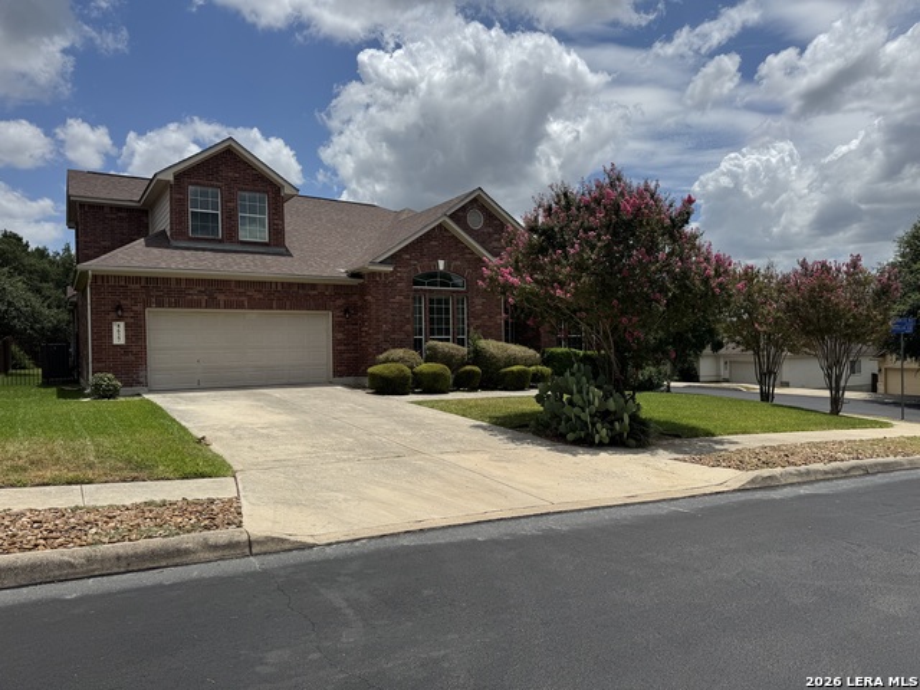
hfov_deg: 71.6
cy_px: 345
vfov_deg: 56.8
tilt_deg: -1.3
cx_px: 460
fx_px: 638
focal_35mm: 24
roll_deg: +1.0
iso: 80
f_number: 1.78
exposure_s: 1/10417
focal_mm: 6.76
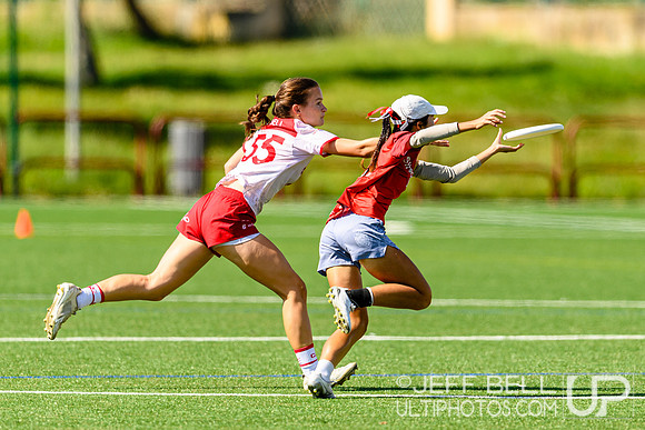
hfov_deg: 3.3
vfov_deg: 2.2
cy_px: 207
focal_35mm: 616
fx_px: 11043
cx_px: 340
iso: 100
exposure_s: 1/1600
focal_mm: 400
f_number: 3.2
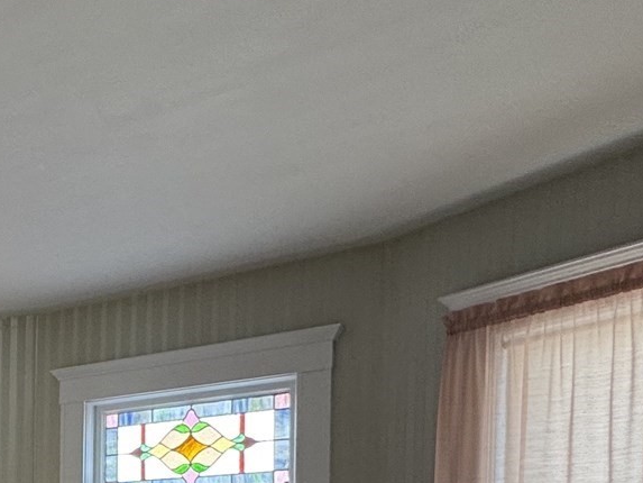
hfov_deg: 32.0
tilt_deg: -1.5
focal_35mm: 50
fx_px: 929
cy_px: 612
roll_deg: -0.3
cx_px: -122
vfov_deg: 25.5
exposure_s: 1/120
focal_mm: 2.22
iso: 160
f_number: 2.2
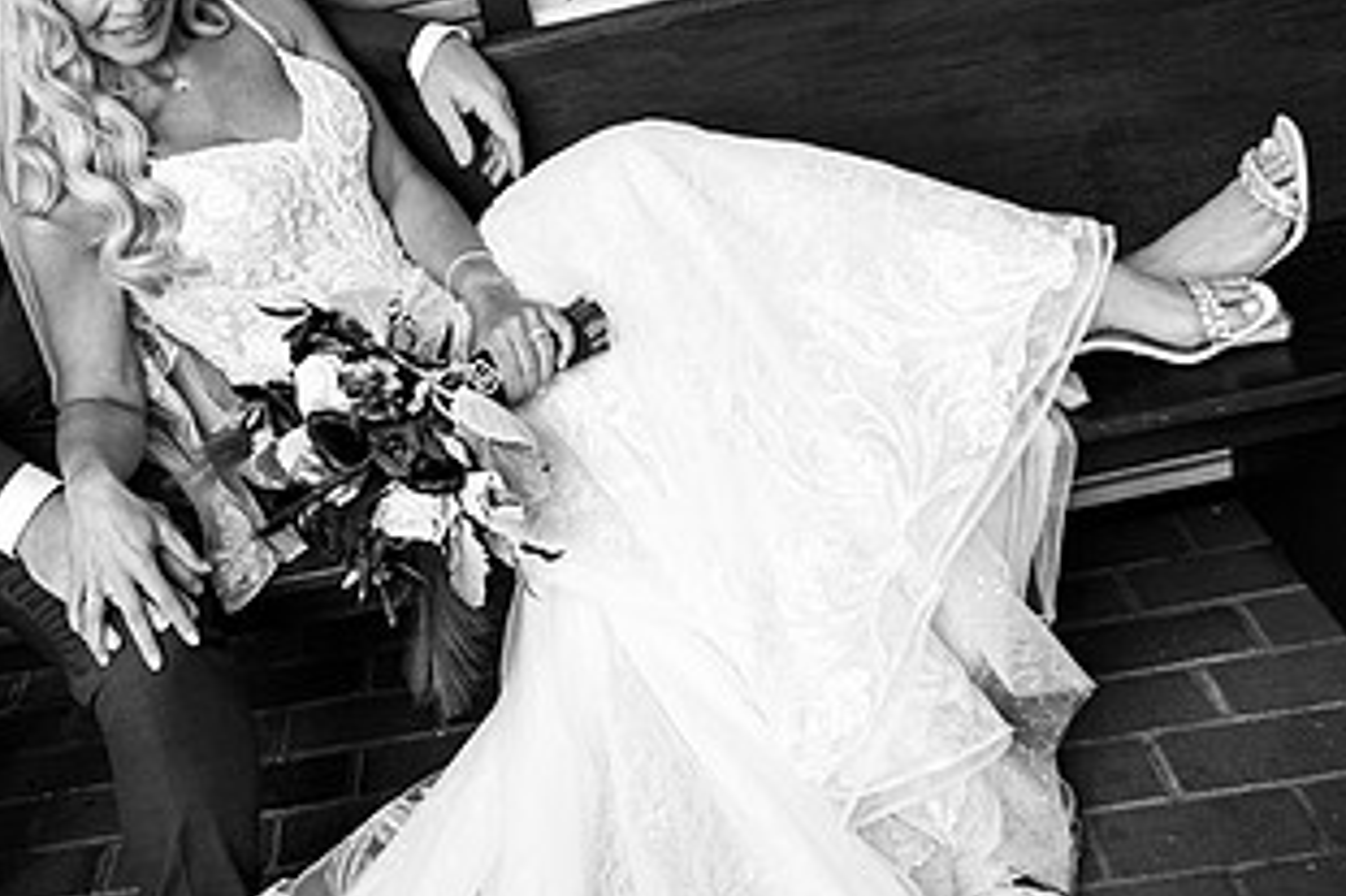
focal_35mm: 49
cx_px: 349
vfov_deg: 27.0
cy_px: 200
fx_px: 1831
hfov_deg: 39.4
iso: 400
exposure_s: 1/100
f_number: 4.5
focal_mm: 25.5
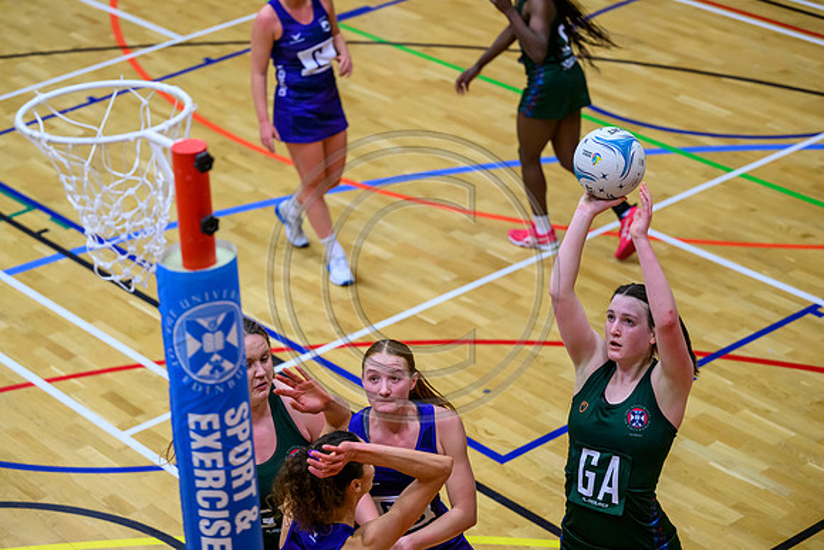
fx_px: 2266
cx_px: 412
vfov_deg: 13.8
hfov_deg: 20.6
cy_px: 275
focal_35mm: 99
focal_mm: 99
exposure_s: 1/1000
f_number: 2.8
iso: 4000
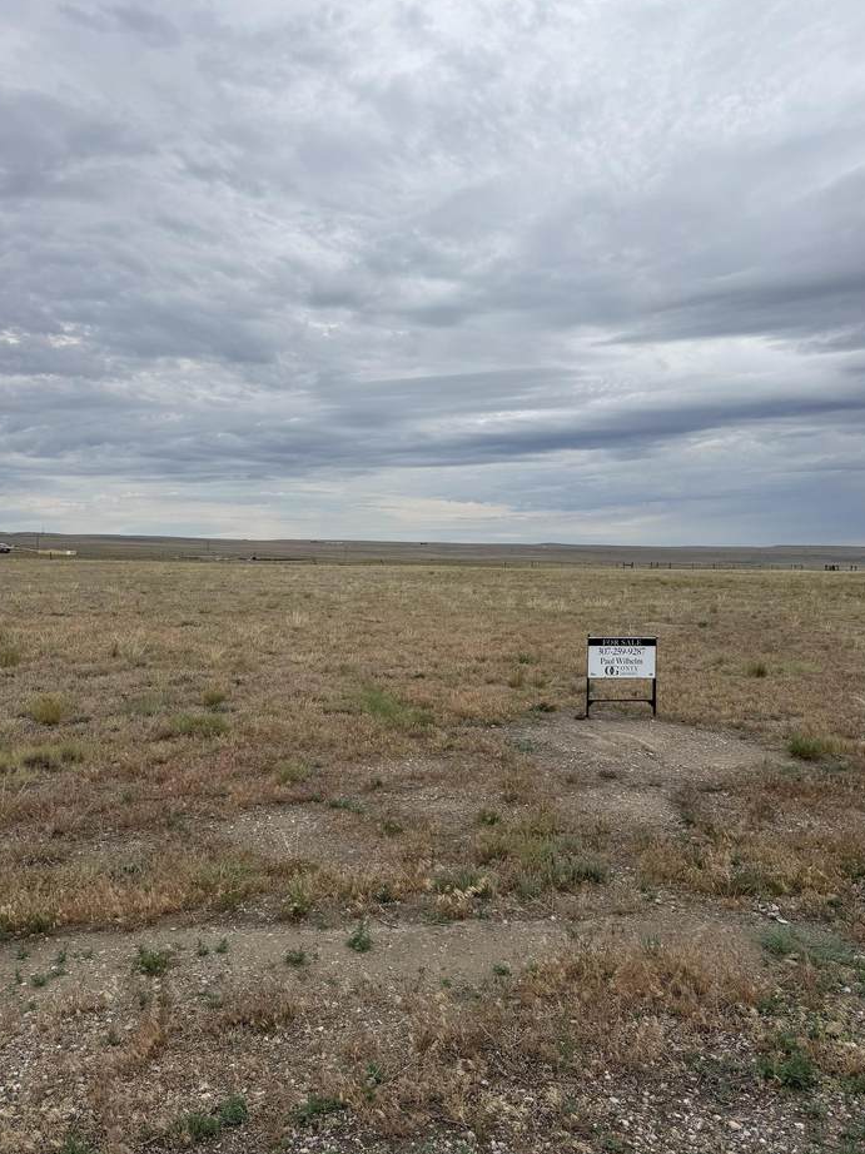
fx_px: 833
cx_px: 431
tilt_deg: -2.5
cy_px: 592
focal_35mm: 25
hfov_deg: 54.9
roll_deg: -1.1
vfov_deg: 69.4
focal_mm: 6.76
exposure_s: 1/6711
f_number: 1.78
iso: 80
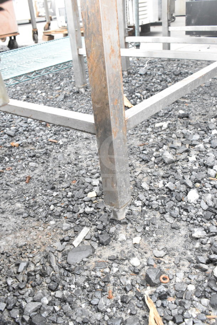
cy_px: 162
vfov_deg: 57.2
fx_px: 298
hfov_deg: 40.0
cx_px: 108
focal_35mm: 33
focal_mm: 22
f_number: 11
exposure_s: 1/500
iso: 6400
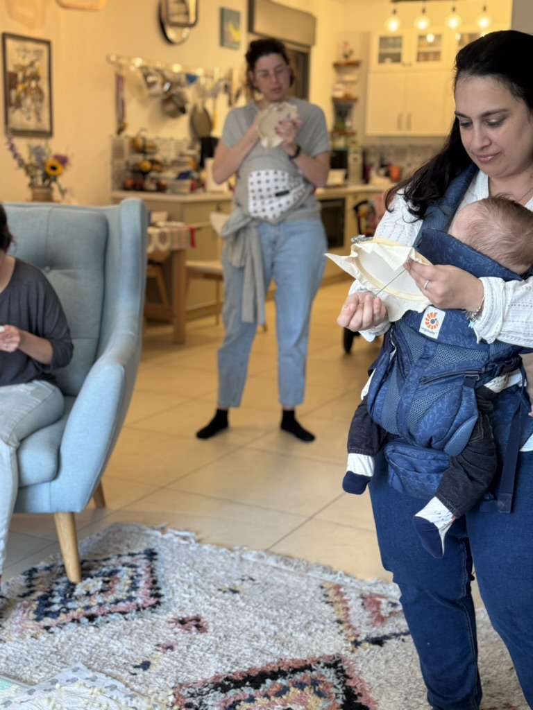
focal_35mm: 48
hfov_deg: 30.3
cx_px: 266
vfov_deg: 39.7
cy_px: 355
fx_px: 985
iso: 80
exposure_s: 1/50
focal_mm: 6.76
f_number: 1.78
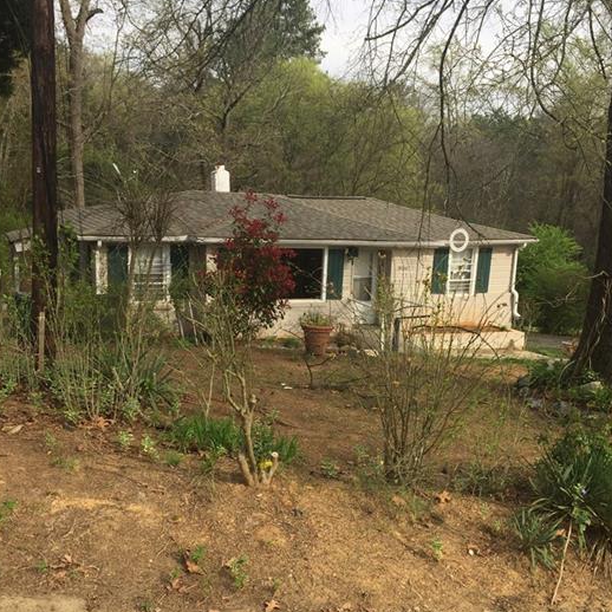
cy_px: 370
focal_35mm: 38
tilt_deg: -13.6
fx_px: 760
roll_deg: -3.3
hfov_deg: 43.9
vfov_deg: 43.6
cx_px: 311
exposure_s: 1/842
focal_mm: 4.15
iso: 32
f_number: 2.2
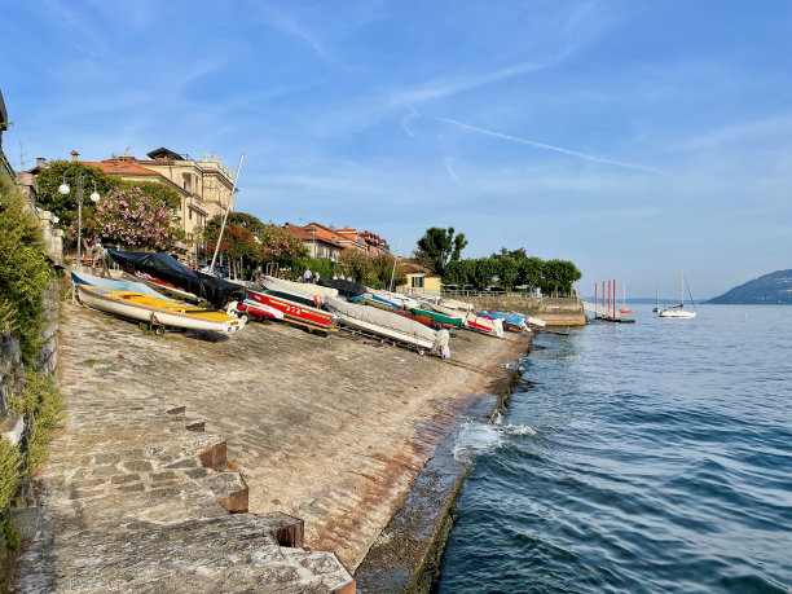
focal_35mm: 26
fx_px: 595
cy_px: 297
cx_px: 396
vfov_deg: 53.1
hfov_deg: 67.3
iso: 32
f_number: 1.6
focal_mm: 4.2
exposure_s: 1/2681
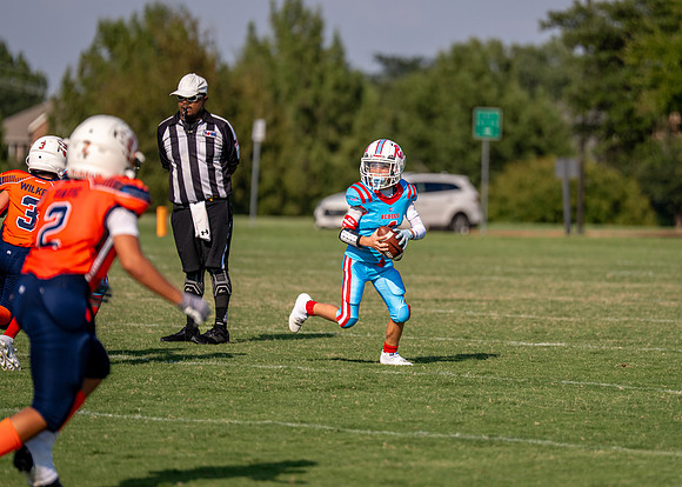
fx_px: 5119
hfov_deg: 7.6
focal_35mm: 264
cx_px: 408
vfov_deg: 5.4
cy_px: 220
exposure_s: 1/4000
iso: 160
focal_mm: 200
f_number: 2.8
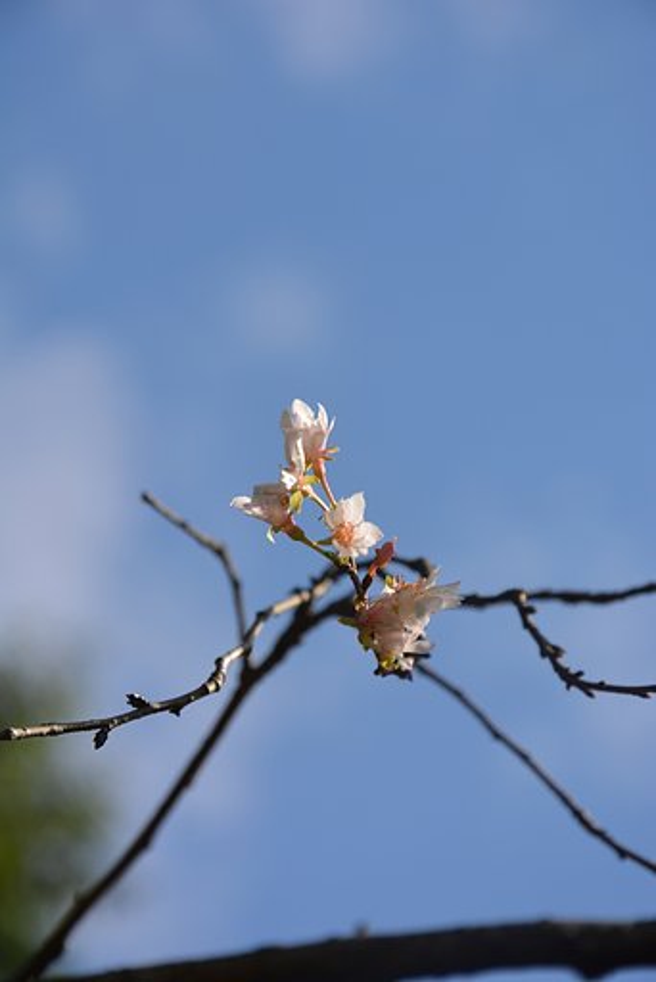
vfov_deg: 13.0
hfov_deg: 8.7
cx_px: 328
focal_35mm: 158
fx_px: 4299
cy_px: 491
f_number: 8
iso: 100
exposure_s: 1/250
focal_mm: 105
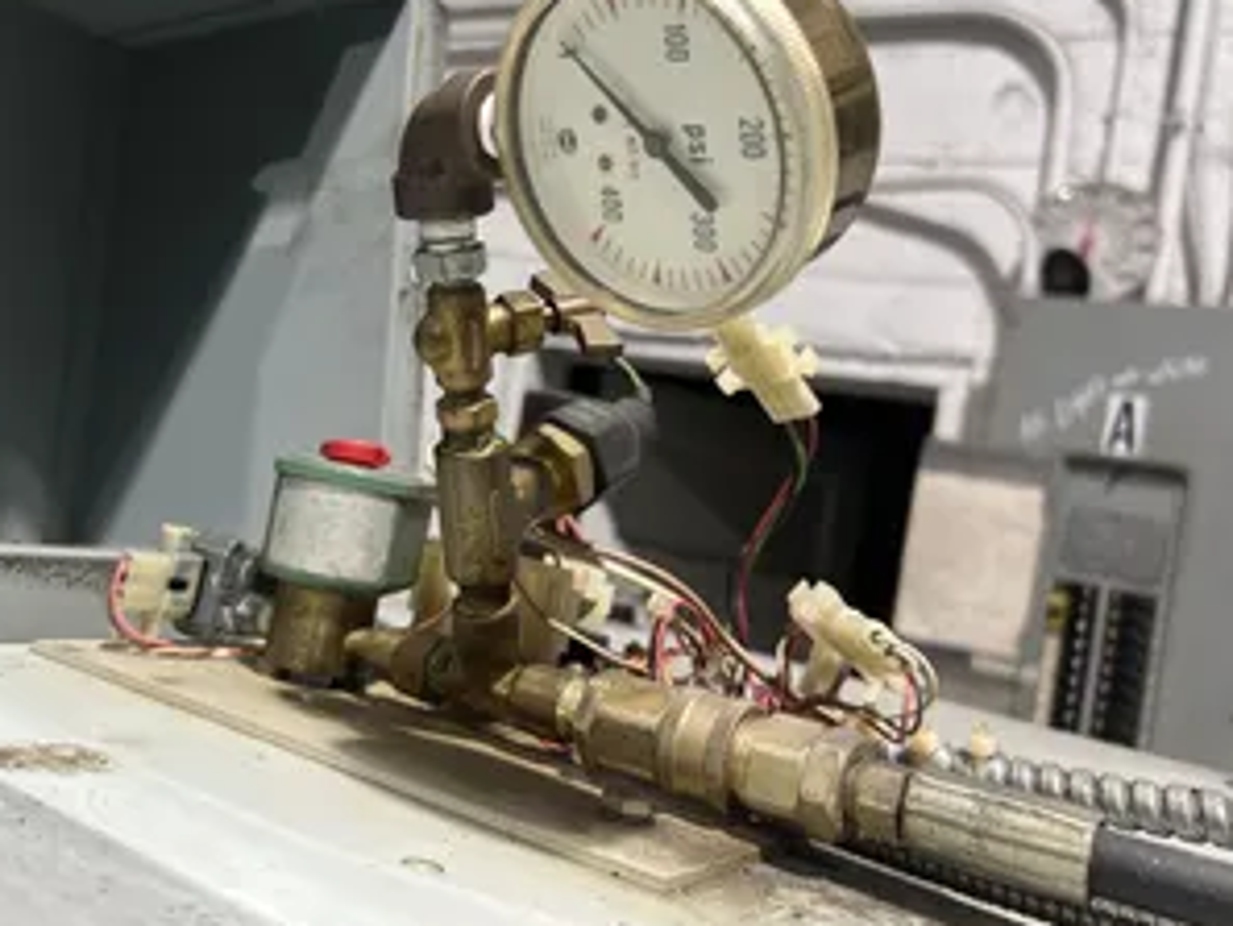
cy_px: 365
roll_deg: -11.0
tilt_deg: +3.6
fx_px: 1247
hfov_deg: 51.9
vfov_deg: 40.5
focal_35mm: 35
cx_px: 440
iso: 64
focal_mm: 5.7
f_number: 1.5
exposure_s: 1/60
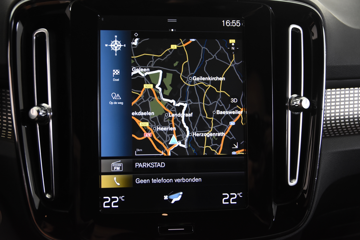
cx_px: 180
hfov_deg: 42.3
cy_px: 120
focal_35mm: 46
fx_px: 465
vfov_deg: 28.9
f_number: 3.5
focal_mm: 31
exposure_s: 1/50
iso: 1600
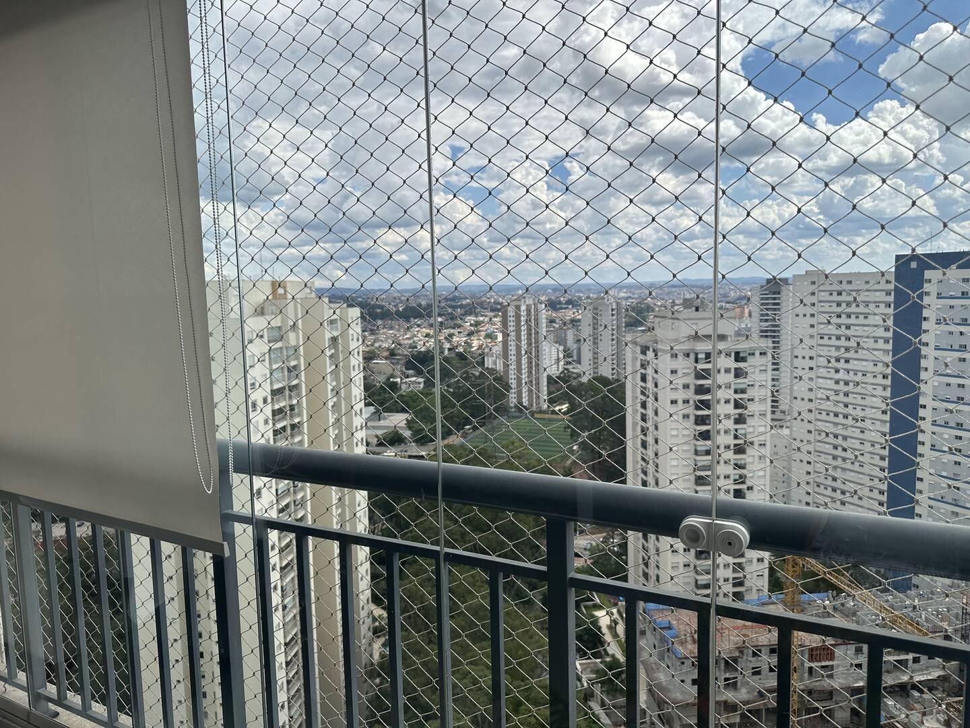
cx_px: 485
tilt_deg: -4.2
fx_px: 673
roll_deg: +1.3
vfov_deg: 56.8
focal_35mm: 24
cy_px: 364
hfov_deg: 71.6
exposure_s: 1/4545
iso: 80
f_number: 1.78
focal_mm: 6.86
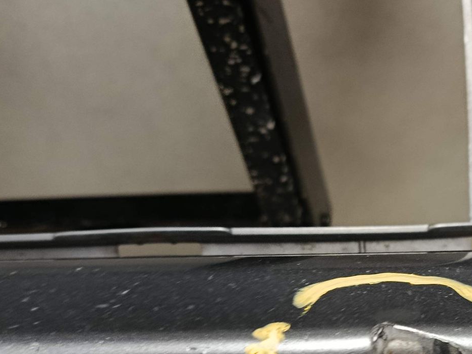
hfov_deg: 35.0
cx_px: 381
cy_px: 317
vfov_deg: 26.6
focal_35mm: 53
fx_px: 723
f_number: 1.7
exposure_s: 1/25
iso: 1282
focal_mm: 5.24
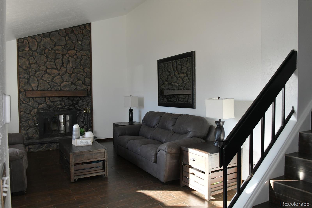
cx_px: 156
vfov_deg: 46.4
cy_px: 104
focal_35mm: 28
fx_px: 243
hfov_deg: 65.5
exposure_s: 1/125
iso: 3200
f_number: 10
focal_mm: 28
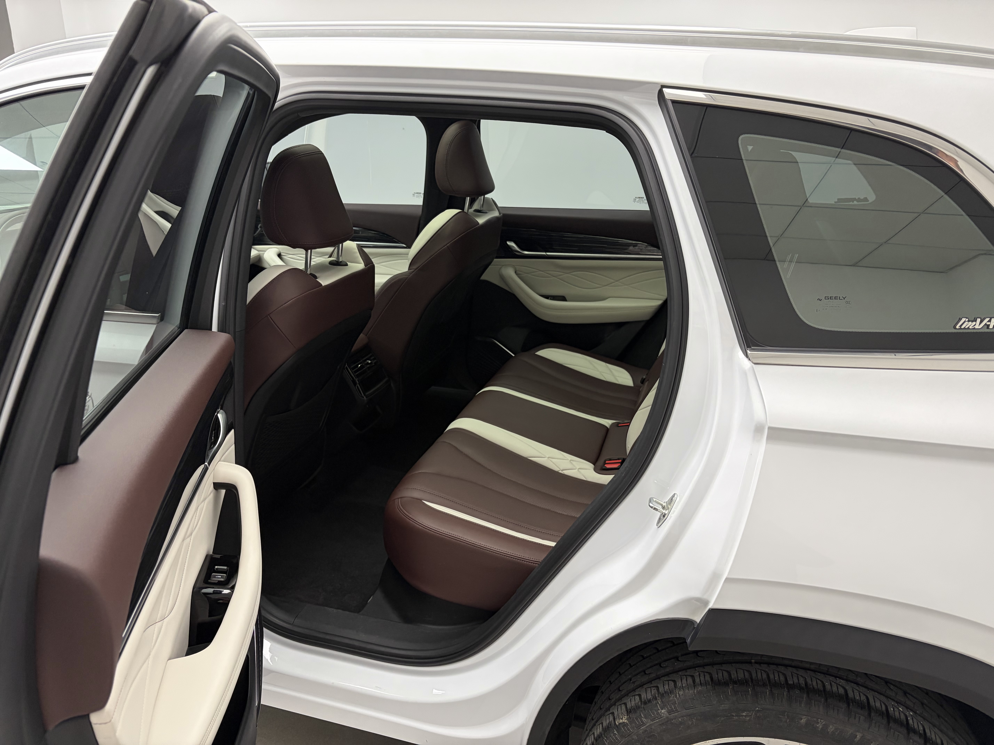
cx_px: 497
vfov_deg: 53.1
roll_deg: -1.0
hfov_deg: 67.3
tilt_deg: -20.8
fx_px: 747
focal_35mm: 26
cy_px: 372
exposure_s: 1/50
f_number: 1.6
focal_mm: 5.96
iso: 160
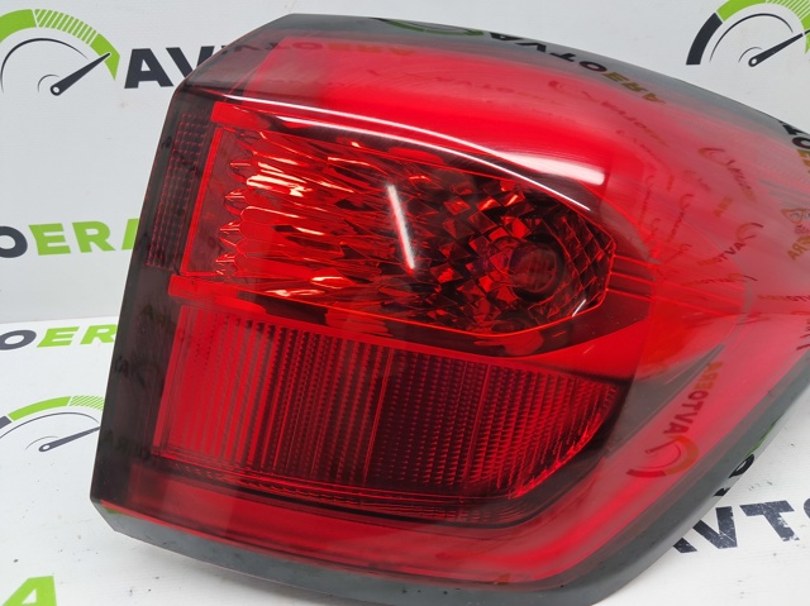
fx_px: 631
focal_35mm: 27
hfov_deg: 65.4
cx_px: 405
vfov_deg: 51.3
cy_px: 303
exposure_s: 1/50
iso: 50
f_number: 1.8
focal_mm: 4
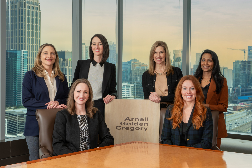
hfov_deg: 57.2
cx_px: 126
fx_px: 231
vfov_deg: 40.0
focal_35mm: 33
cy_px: 84
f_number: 10
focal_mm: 33
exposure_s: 1/30
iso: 200
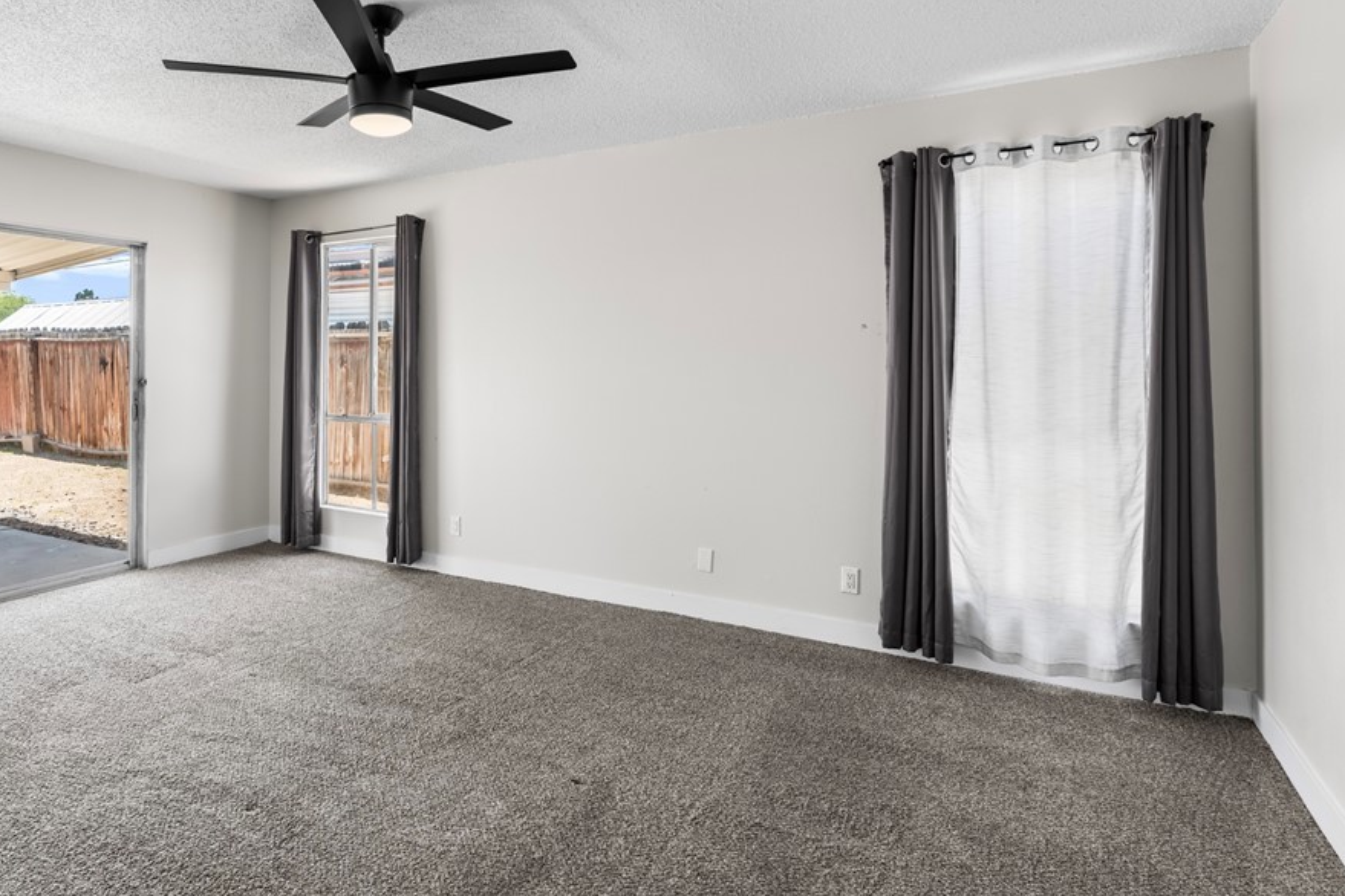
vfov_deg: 59.0
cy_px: 355
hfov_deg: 80.1
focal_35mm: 21
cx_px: 526
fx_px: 785
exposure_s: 1/30
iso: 500
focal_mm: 17
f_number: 8
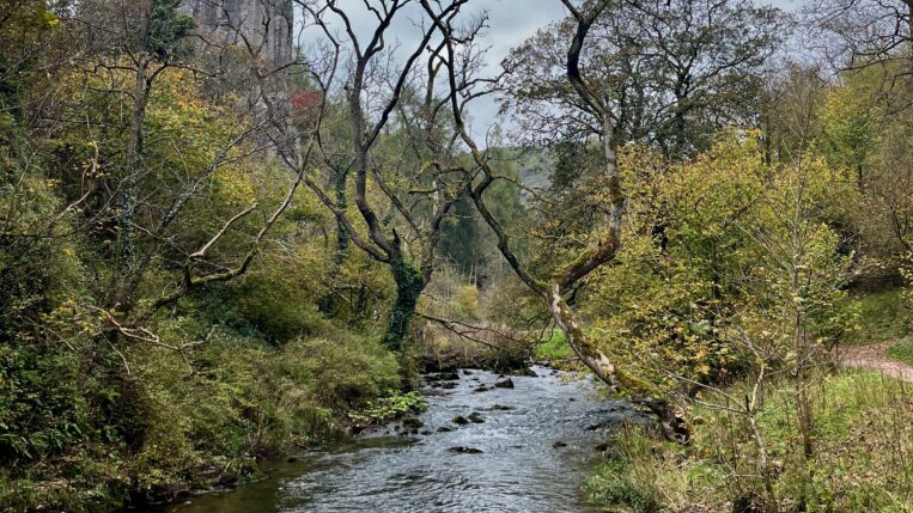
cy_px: 161
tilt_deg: +13.2
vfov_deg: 30.9
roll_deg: -0.2
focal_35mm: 38
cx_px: 458
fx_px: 920
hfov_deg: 52.8
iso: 50
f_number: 1.6
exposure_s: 1/397
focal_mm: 5.1
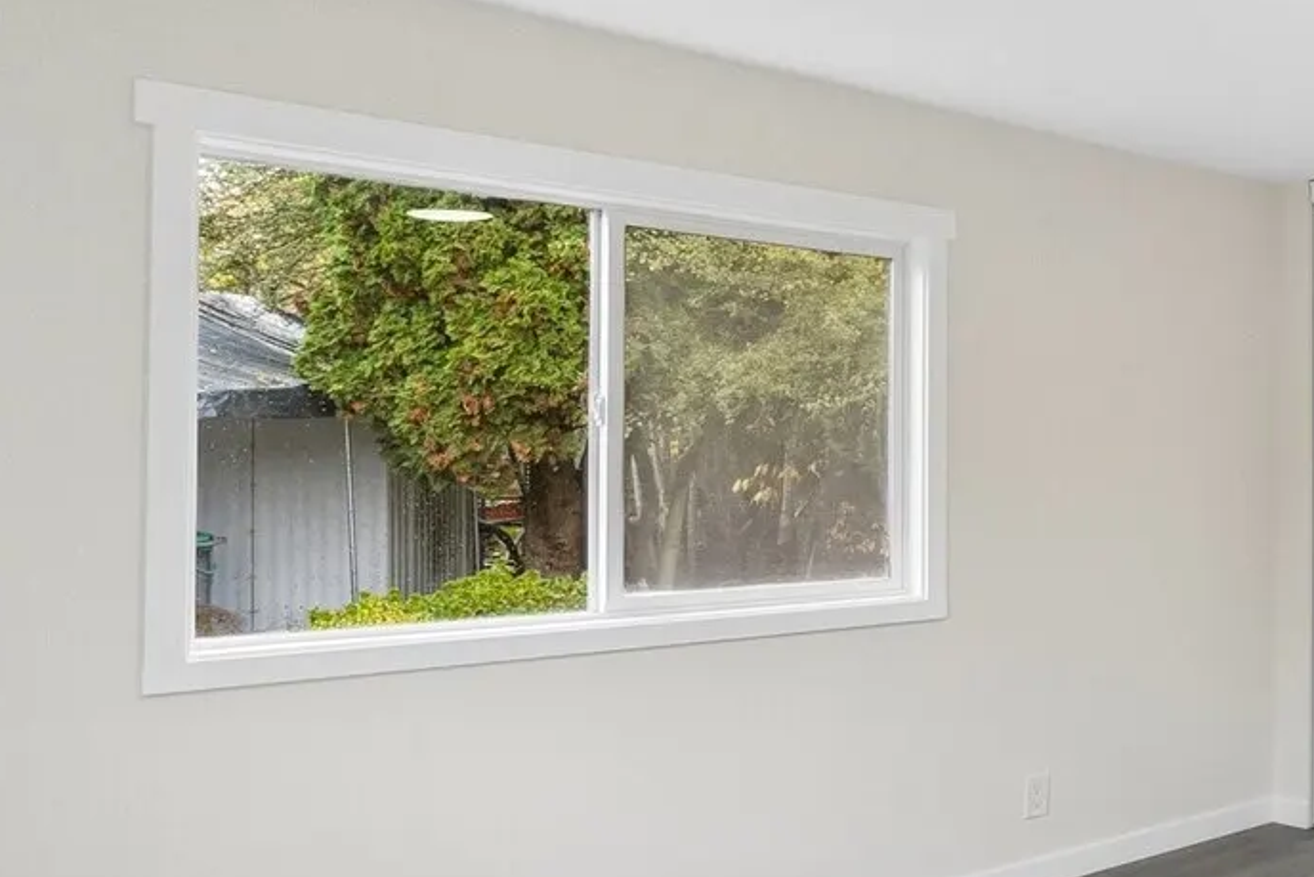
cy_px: 458
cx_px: 1535
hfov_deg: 39.4
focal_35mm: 37
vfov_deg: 36.0
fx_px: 1351
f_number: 8
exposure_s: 1/30
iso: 800
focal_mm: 10
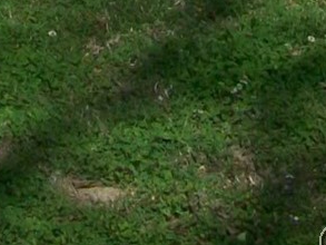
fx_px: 2223
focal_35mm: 236
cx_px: -33
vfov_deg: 5.8
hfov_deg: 8.3
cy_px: -523
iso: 64
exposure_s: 1/500
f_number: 4.8
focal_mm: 6
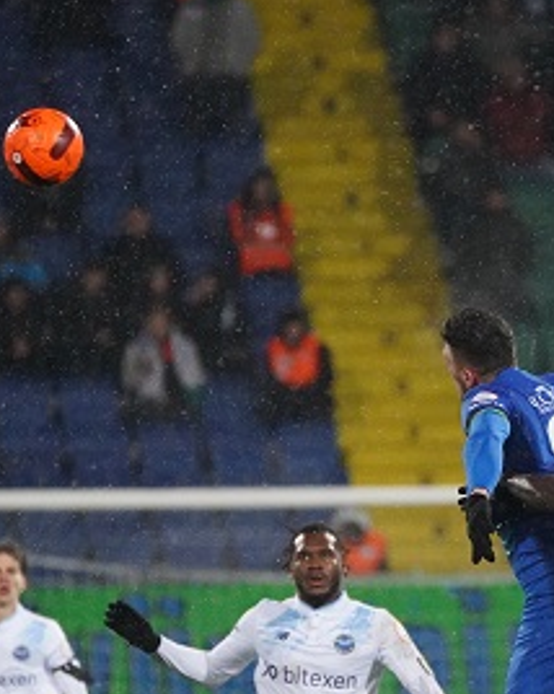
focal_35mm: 842
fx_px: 17277
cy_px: 466
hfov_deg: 1.8
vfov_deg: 2.3
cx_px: 450
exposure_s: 1/2000
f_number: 5.6
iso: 12800
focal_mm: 400
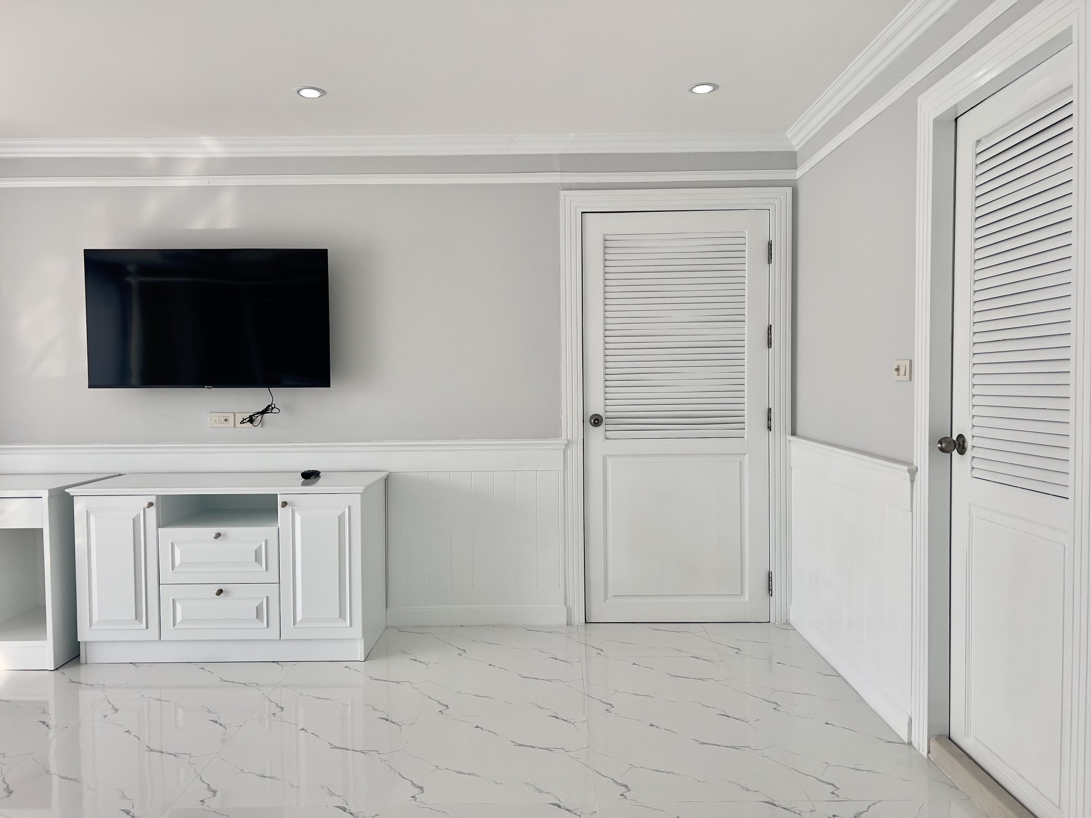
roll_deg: +0.8
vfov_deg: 53.1
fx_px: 819
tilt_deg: -2.0
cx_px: 546
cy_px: 409
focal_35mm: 26
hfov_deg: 67.3
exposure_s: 1/705
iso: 50
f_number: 1.5
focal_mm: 5.7
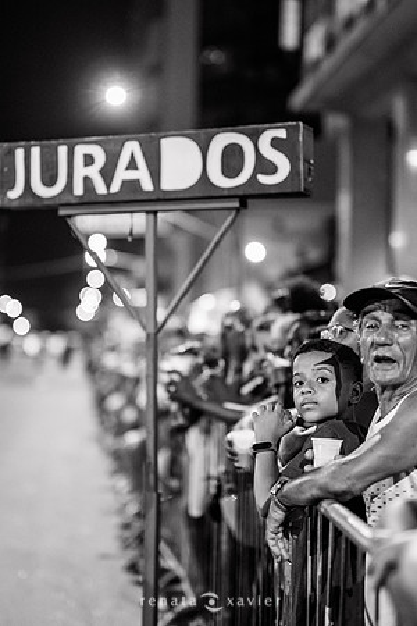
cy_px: 313
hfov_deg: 18.2
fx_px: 1303
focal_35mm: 75
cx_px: 208
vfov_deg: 27.0
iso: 2500
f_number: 1.2
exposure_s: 1/320
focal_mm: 50
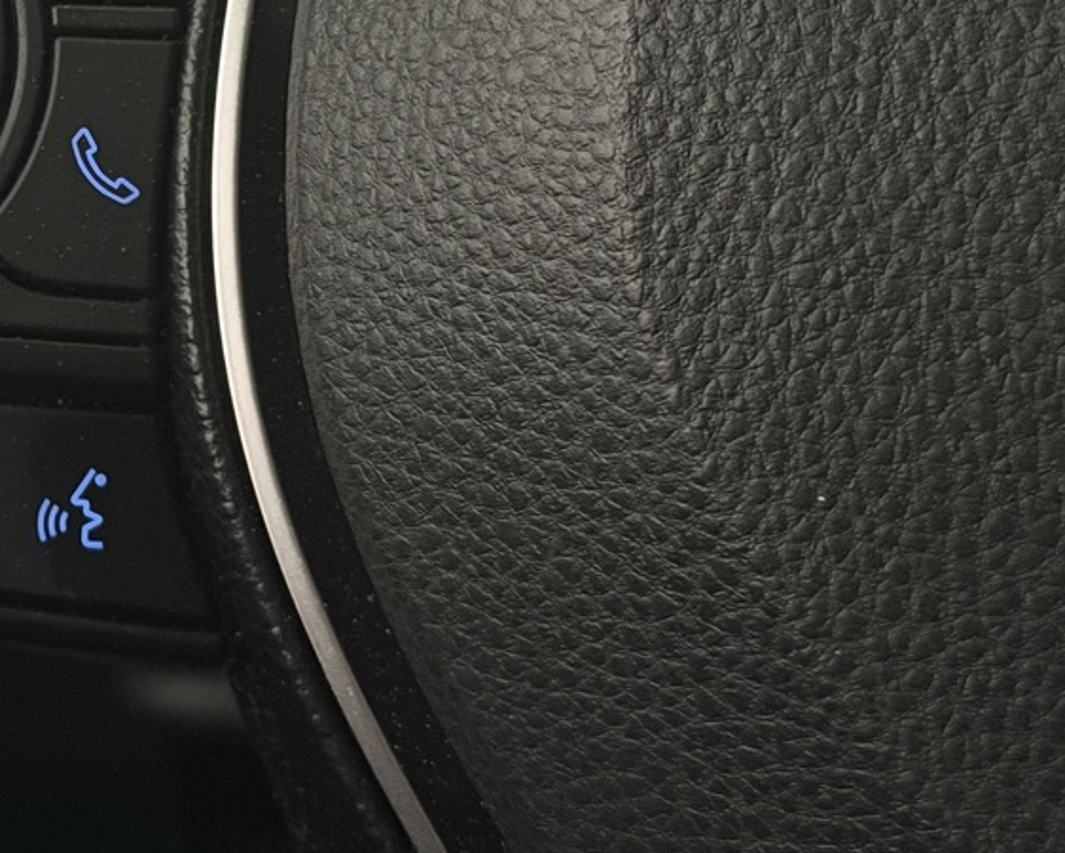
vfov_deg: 12.7
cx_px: -167
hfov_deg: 15.5
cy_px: 13
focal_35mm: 120
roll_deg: +1.5
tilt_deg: -23.6
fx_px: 3784
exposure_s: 1/33
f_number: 1.78
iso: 500
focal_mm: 6.76
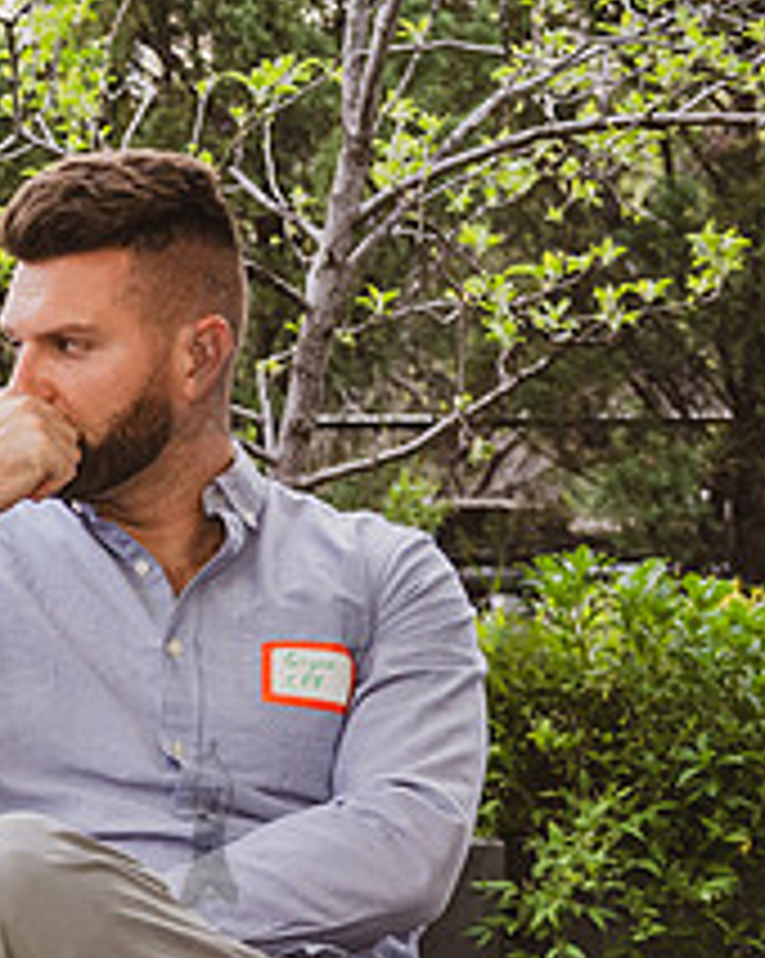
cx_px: -658
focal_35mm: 125
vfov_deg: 15.4
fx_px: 3543
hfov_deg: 11.4
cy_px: 603
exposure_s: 1/160
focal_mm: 40
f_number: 3.5
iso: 1000
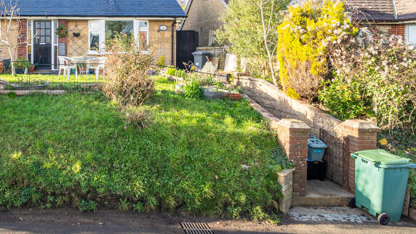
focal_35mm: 30
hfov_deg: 58.6
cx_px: 75
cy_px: 60
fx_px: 331
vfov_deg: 38.0
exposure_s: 1/100
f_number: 6.3
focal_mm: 16
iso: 80
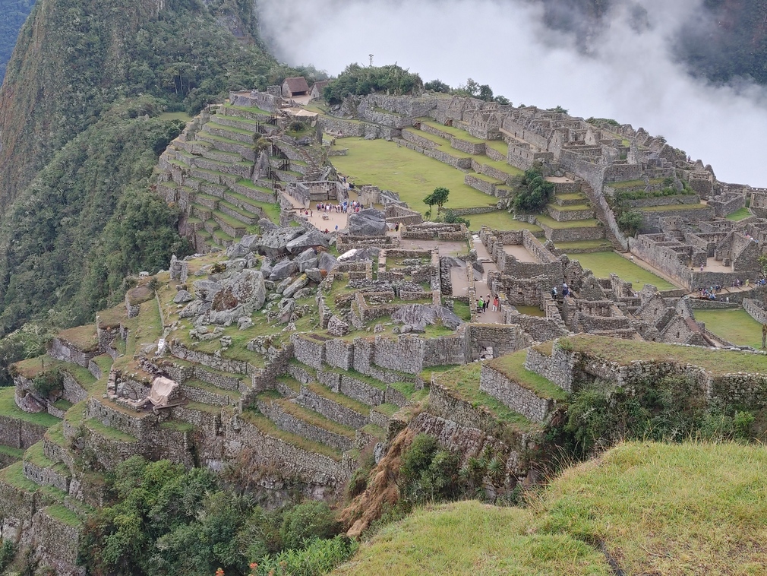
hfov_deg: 36.8
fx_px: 1152
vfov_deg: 28.0
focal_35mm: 52
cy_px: 288
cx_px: 384
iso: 50
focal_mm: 5.58
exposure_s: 1/100
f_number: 1.8
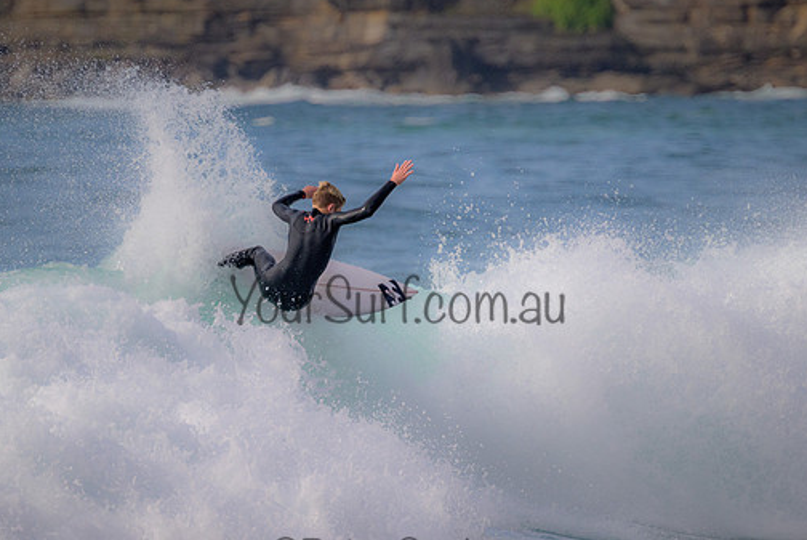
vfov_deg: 1.5
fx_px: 20641
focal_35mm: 920
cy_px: 286
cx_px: 395
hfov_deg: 2.2
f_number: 11
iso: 1100
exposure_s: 1/2000
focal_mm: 800
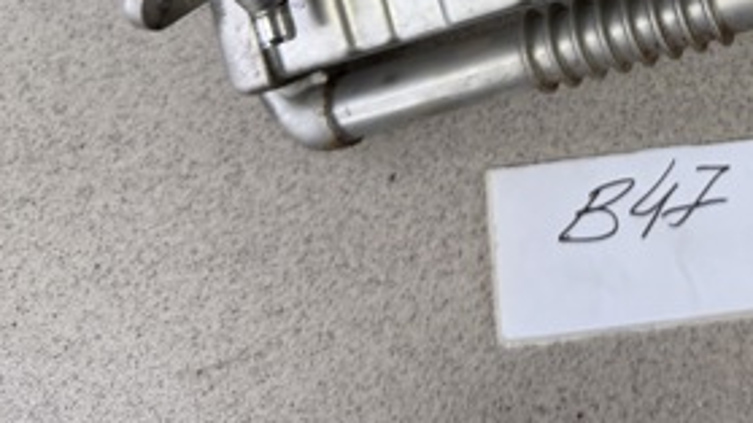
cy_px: -197
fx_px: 1198
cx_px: 718
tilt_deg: -72.7
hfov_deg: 32.6
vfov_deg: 18.1
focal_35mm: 60
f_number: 1.78
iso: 200
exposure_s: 1/100
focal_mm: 6.76
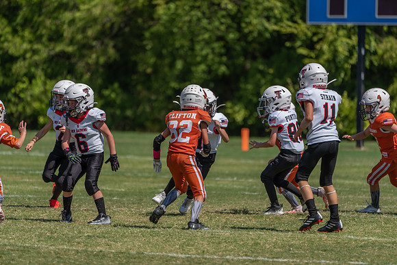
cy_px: 132
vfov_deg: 3.4
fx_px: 4412
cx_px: 198
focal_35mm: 400
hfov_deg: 5.2
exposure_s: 1/1000
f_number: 5.6
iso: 160
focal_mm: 400
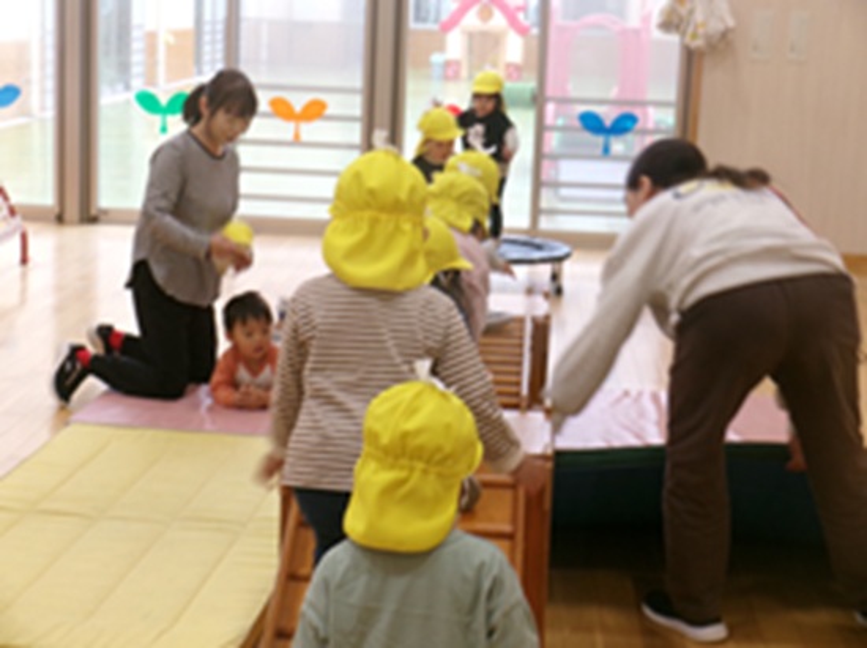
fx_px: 1951
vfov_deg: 18.9
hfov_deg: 25.1
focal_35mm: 78
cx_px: 434
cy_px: 324
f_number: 5.4
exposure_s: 1/34
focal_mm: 14
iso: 175
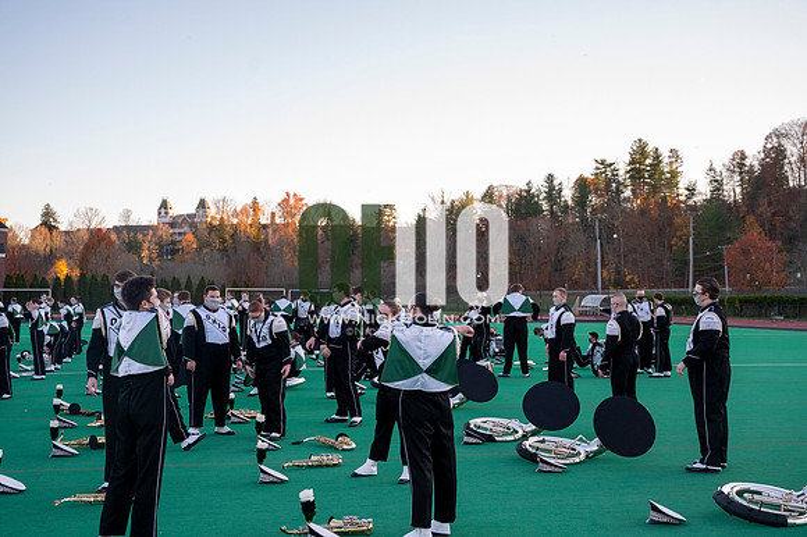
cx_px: 404
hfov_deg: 43.6
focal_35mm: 45
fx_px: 1008
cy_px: 268
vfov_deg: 29.8
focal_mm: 45
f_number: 4
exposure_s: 1/3200
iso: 2000
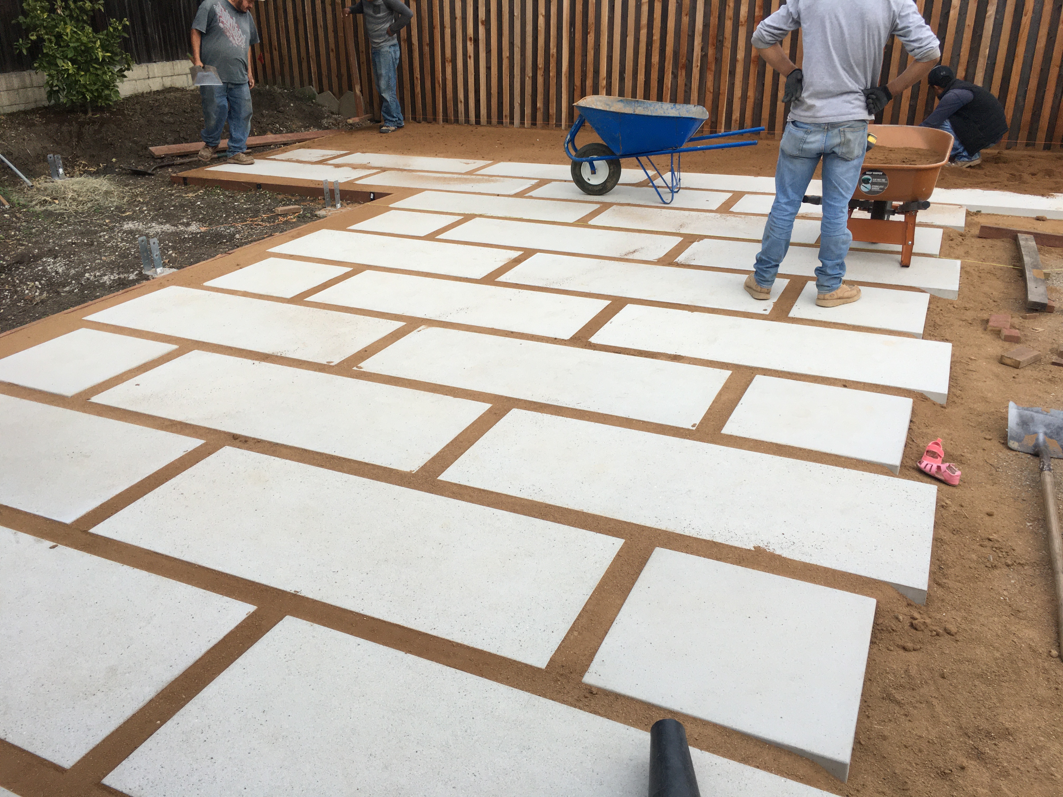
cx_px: 532
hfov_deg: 61.7
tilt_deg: -23.7
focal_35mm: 29
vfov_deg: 48.2
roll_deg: +0.4
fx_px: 891
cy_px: 398
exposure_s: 1/120
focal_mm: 4.15
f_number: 2.2
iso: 40
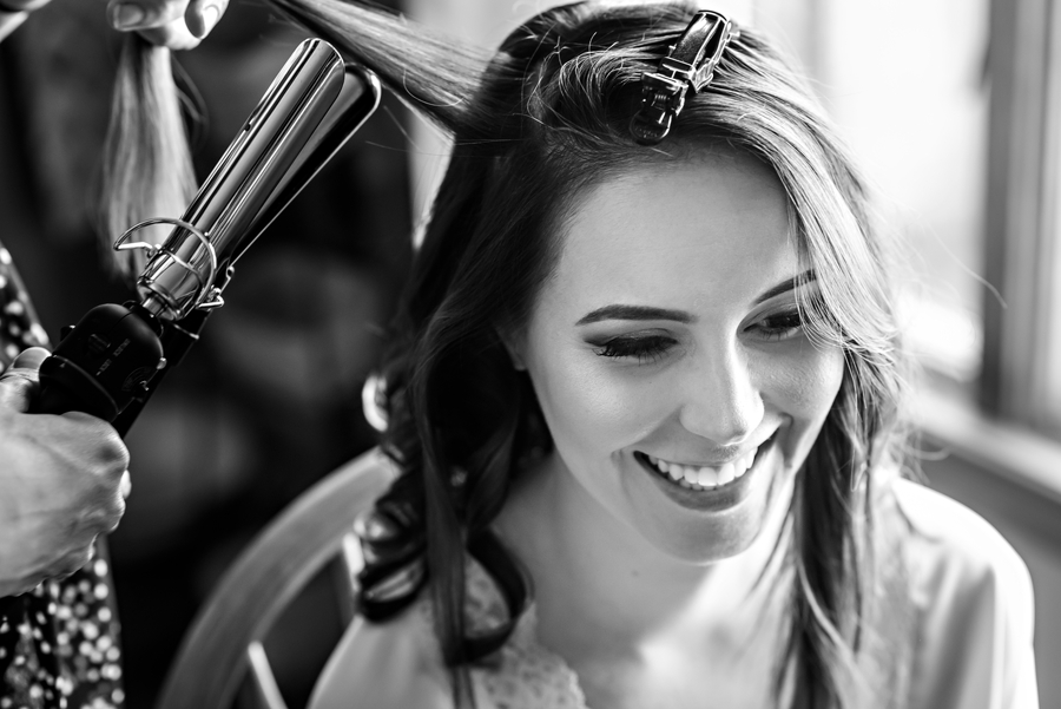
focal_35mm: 85
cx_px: 530
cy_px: 354
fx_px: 2506
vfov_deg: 16.1
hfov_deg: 23.9
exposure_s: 1/200
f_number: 2.8
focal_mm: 85
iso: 1250
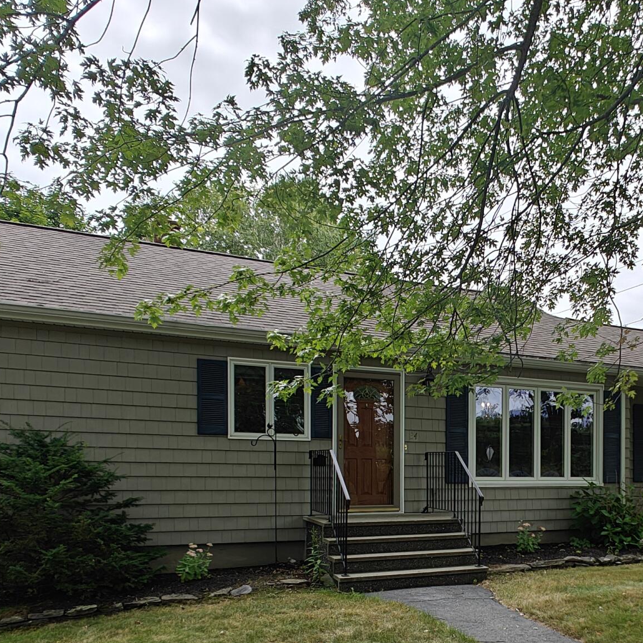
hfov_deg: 48.0
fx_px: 672
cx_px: 522
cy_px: 493
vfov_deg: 48.8
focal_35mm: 32
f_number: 2.2
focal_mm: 2.62
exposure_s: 1/529
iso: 64
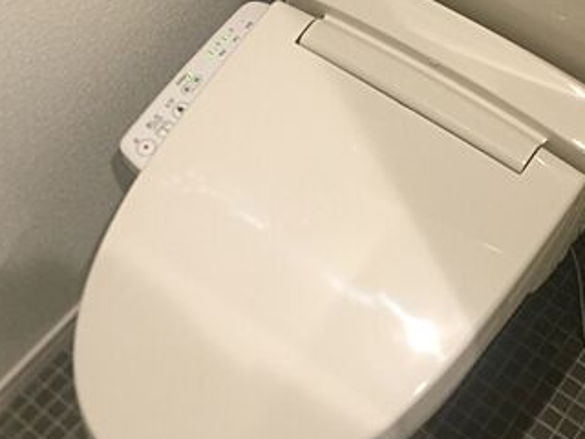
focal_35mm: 58
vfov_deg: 25.1
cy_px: 141
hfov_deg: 33.0
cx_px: 371
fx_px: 980
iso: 160
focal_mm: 4.15
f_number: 2.2
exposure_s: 1/30
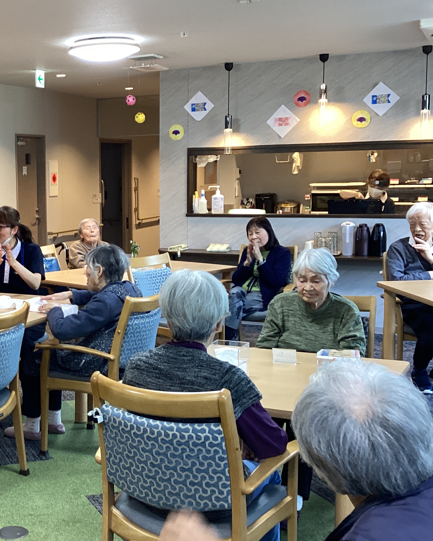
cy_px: 265
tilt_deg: -7.2
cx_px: 40
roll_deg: +1.3
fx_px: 801
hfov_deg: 29.0
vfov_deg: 37.3
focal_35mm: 50
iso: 125
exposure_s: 1/50
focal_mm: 3.3
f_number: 2.4
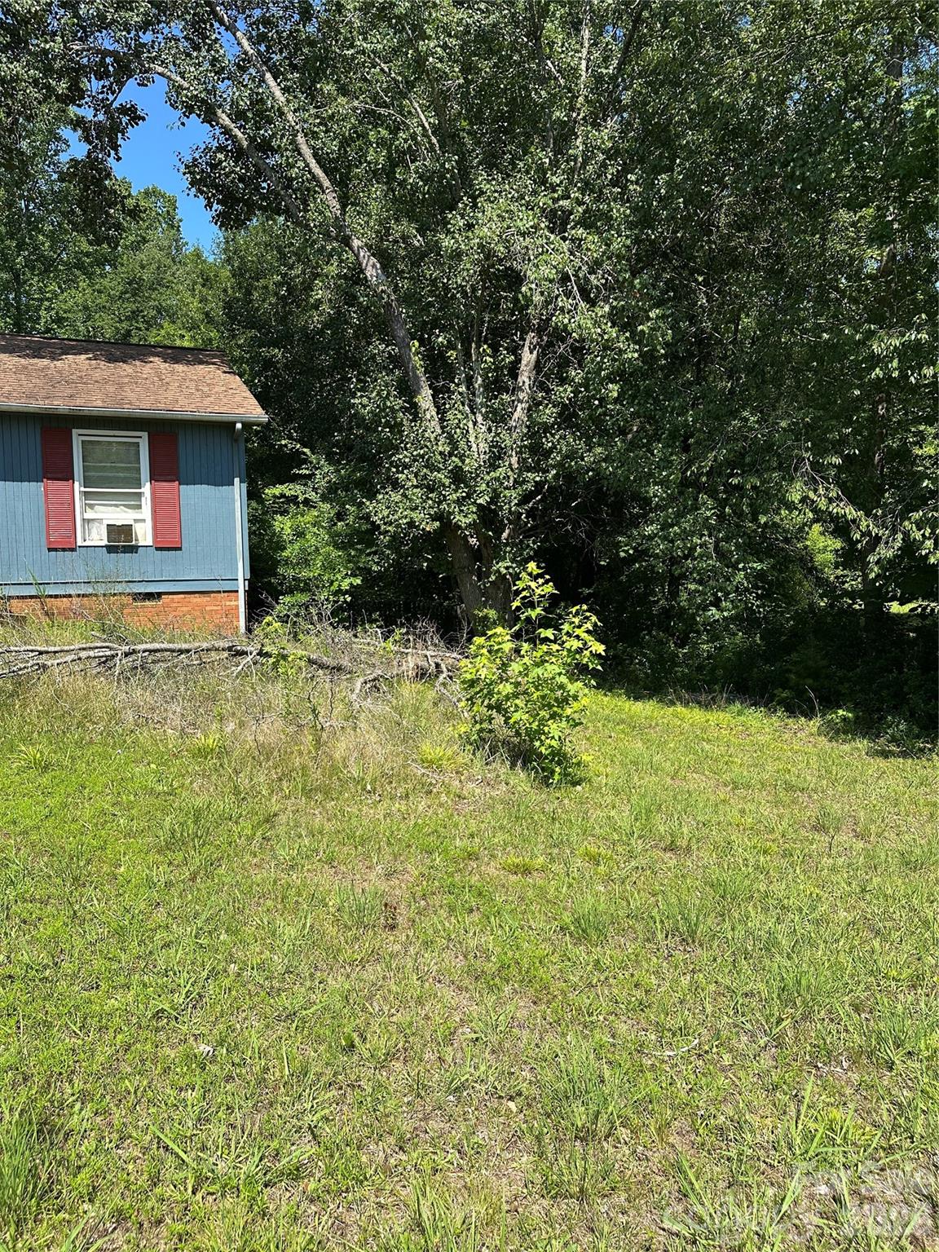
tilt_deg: -6.9
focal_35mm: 24
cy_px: 626
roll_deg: -2.5
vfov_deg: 71.6
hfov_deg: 56.8
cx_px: 470
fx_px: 868
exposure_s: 1/2410
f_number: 1.78
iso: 80
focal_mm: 6.86
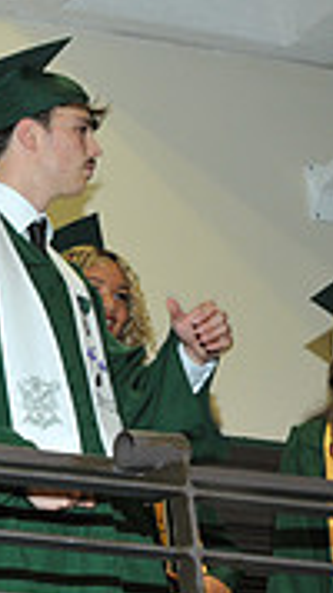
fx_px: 2687
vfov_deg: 12.6
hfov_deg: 6.5
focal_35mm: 171
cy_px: 240
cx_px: -626
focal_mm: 50
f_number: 6.3
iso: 1600
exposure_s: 1/80
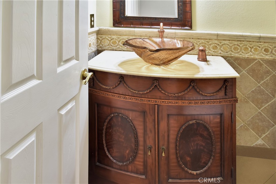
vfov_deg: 47.9
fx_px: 207
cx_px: 138
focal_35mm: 27
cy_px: 92
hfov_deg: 67.4
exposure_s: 1/2.5
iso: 360
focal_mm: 18
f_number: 9
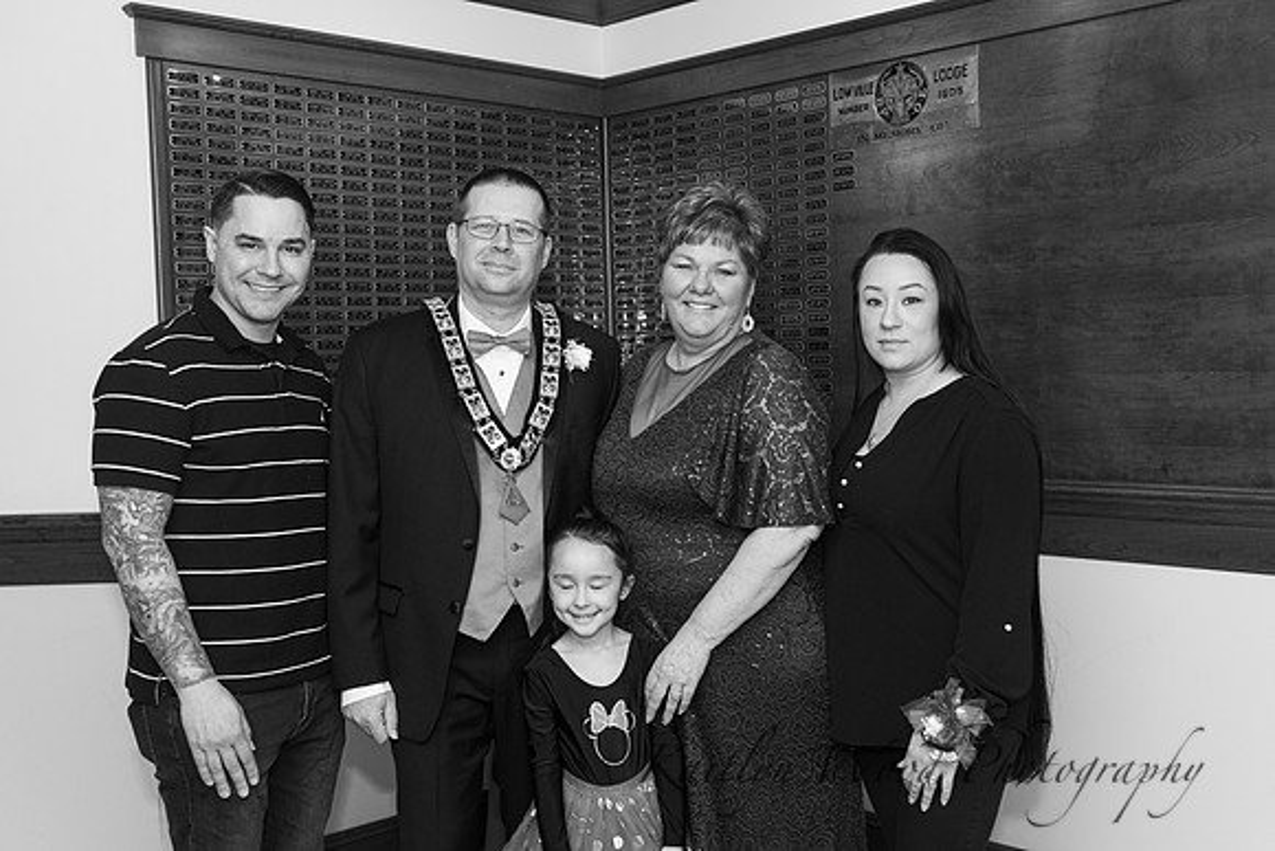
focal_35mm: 38
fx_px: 1346
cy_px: 426
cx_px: 638
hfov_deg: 50.7
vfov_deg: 35.1
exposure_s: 1/200
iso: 800
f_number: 4
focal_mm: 38
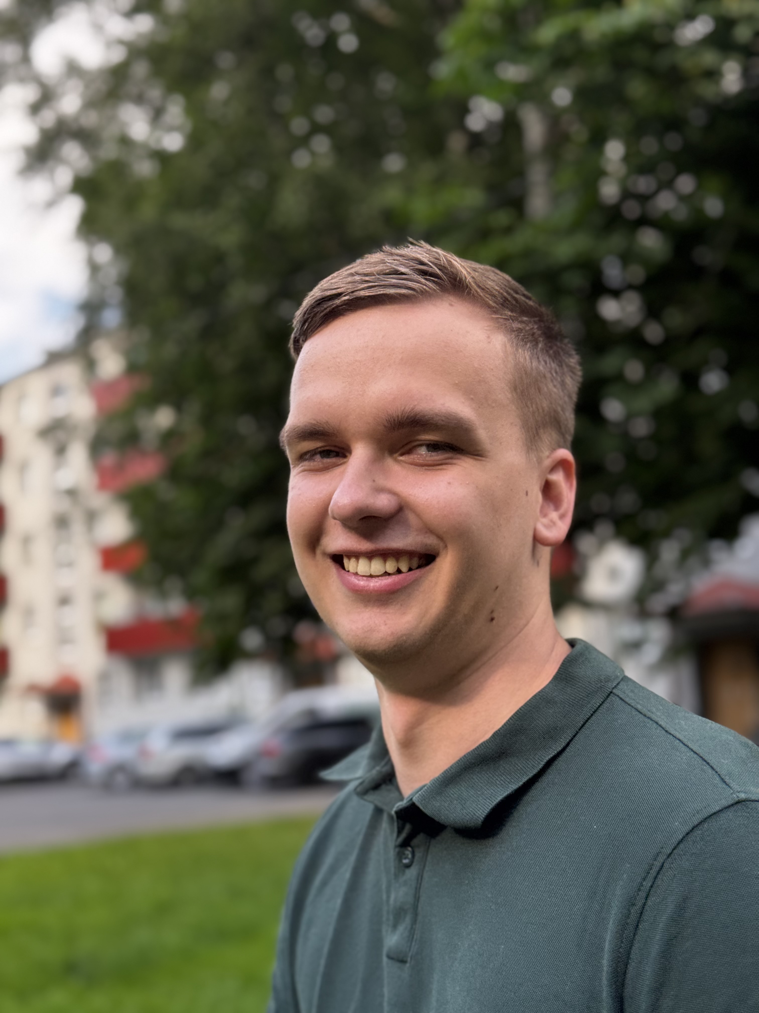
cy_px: 506
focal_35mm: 48
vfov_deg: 39.7
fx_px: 1403
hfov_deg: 30.3
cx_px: 380
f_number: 1.78
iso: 64
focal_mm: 6.76
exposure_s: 1/477
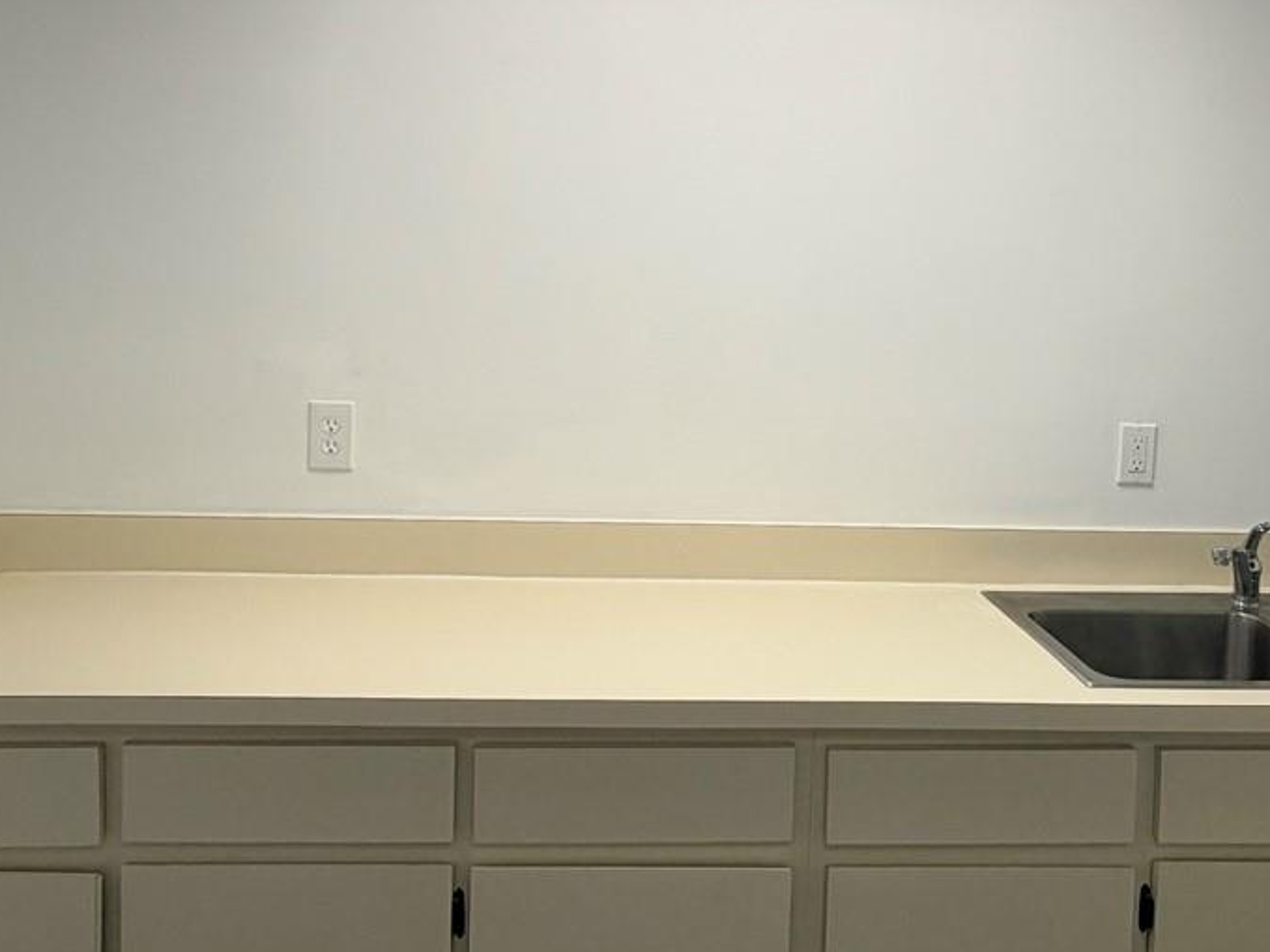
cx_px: 690
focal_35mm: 33
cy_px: 327
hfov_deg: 55.3
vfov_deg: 42.4
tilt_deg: -3.7
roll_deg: -2.5
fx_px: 1210
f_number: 2.2
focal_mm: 2.22
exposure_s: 1/120
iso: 80
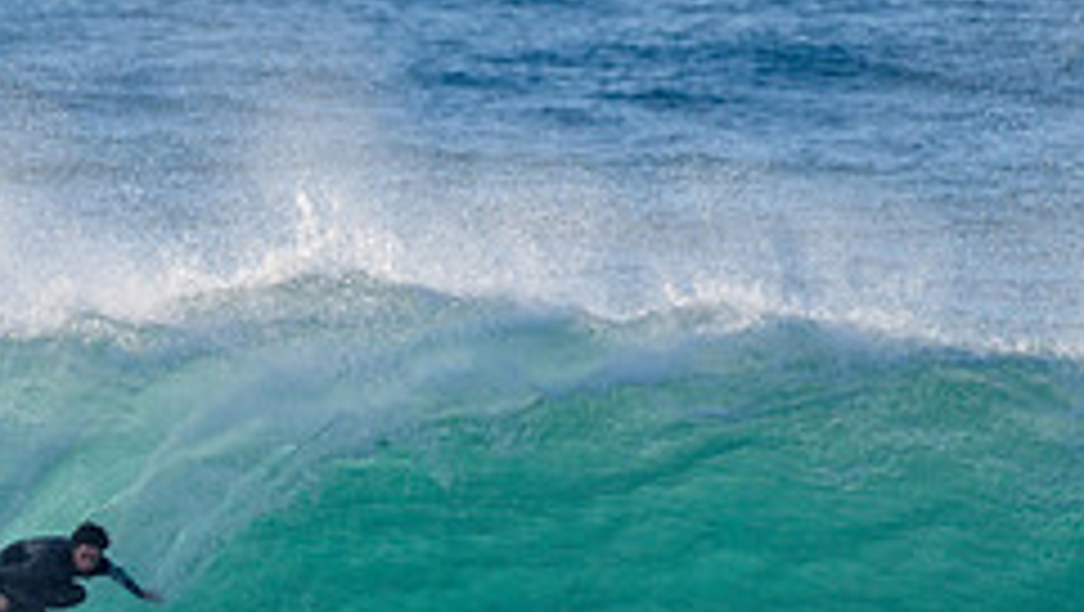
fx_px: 44443
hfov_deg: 1.4
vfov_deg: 0.8
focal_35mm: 1545
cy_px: 677
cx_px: -162
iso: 200
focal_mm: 500
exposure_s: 1/2000
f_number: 5.6
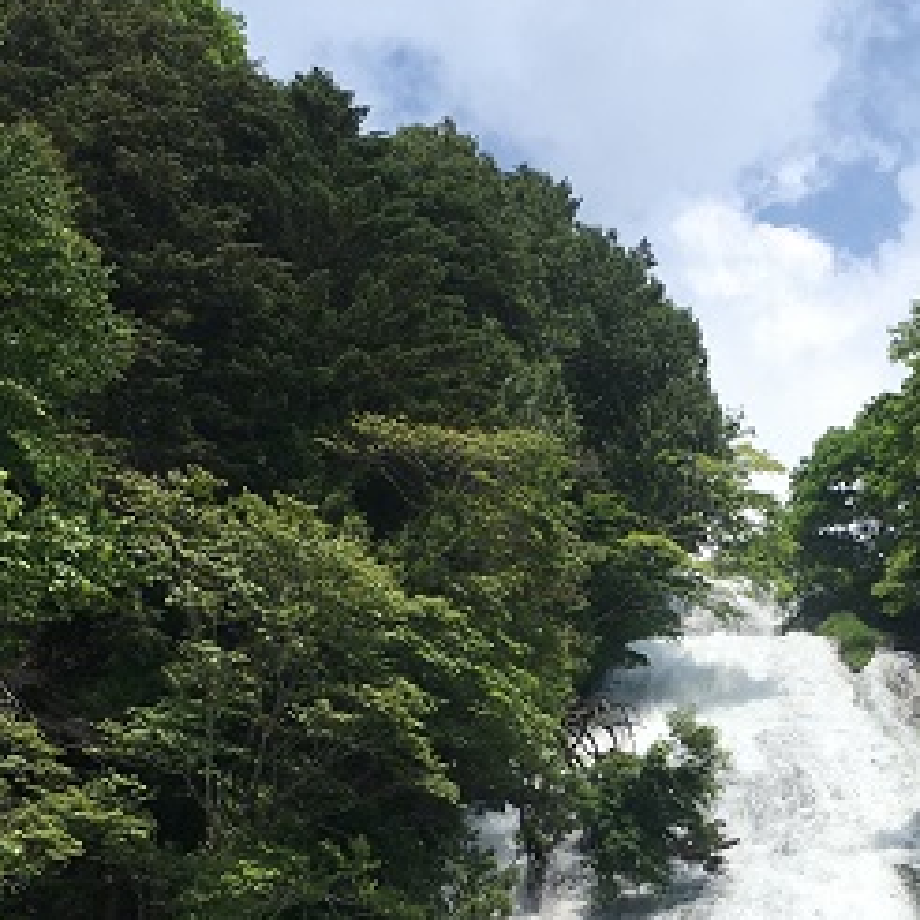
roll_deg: -0.2
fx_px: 2195
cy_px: 810
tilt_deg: +21.5
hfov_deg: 23.3
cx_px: 748
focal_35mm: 73
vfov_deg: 23.1
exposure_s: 1/2137
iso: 25
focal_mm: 4.15
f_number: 2.2
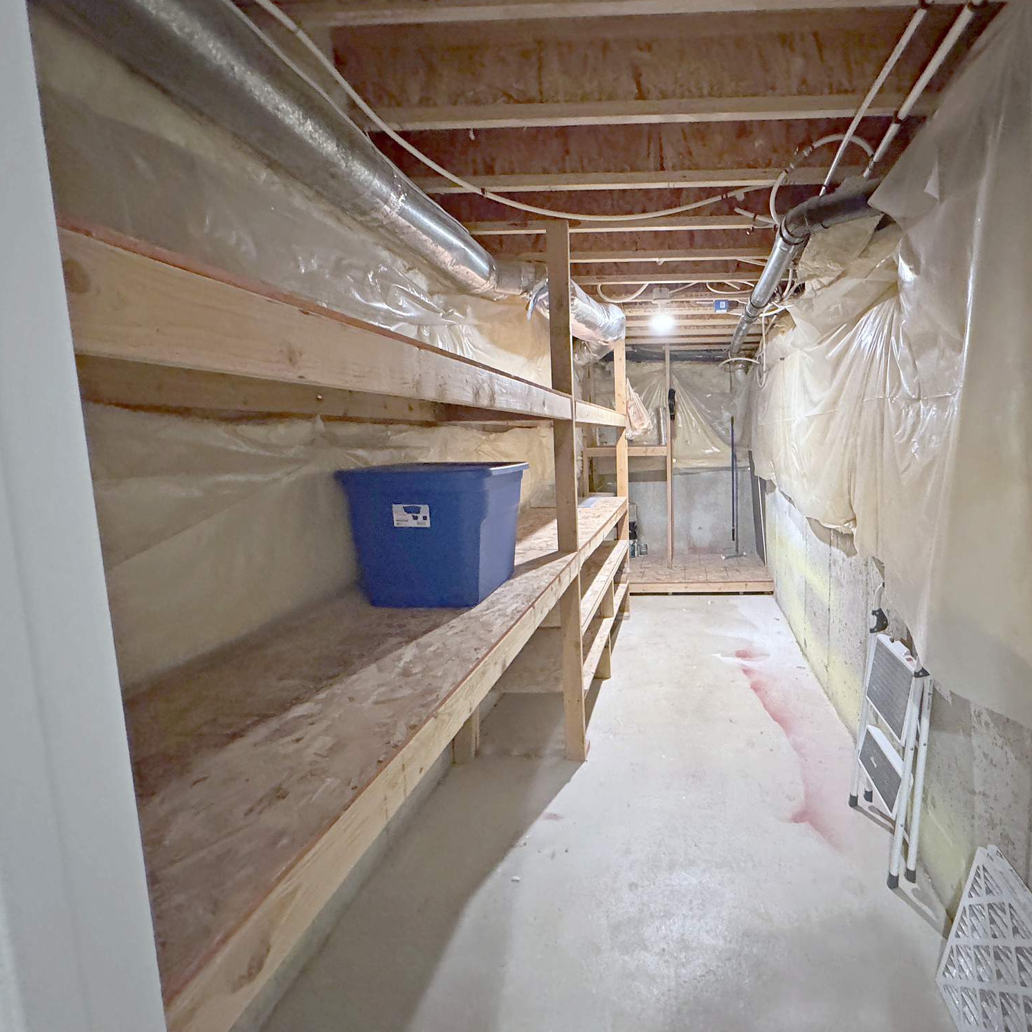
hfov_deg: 81.7
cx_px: 669
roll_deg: +0.5
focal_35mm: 17
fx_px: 573
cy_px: 503
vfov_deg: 84.0
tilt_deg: -6.2
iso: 1000
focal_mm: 2.22
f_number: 2.2
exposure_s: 1/40
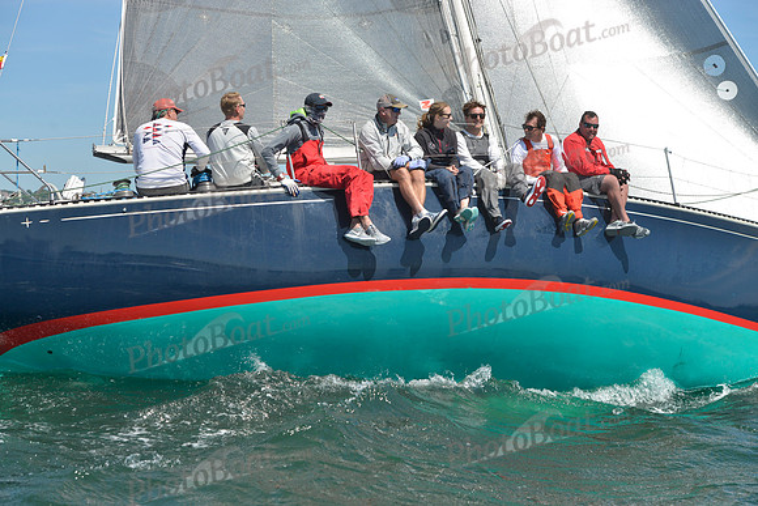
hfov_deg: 20.0
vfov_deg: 13.4
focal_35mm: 102
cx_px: 379
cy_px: 253
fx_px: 2148
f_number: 7.1
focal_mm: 102
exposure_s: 1/1250
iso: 280
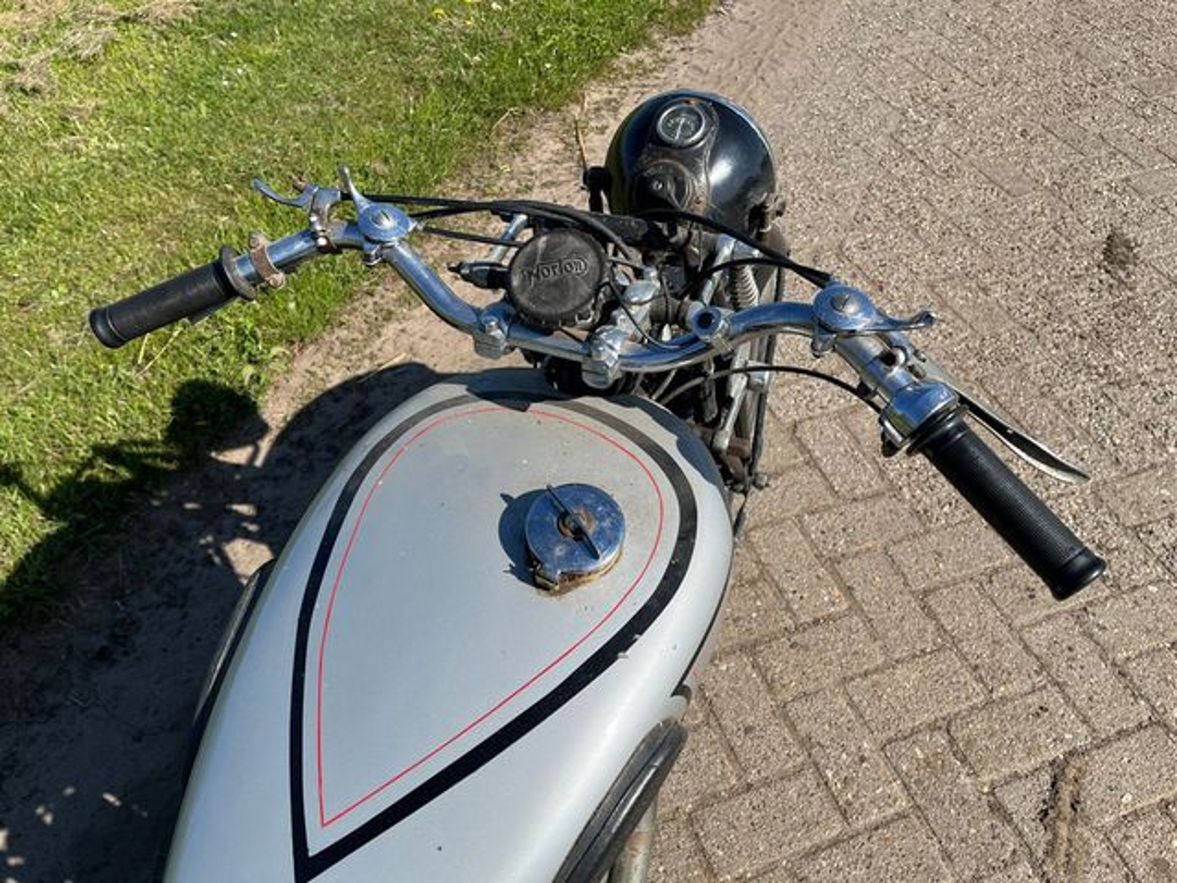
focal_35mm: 26
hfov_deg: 67.3
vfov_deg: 53.1
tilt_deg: -46.9
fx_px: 884
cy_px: 442
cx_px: 588
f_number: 1.6
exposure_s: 1/3413
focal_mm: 5.1
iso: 50
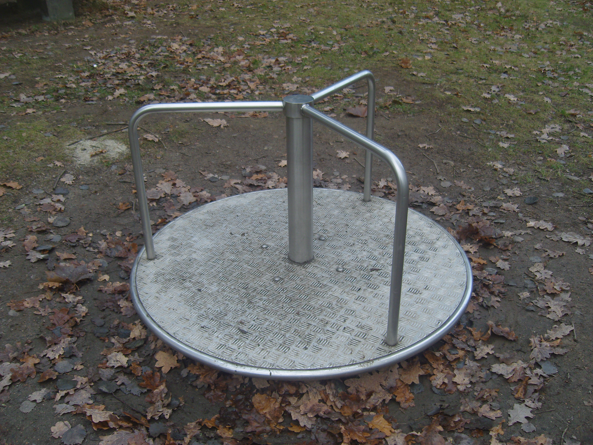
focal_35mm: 34
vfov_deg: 41.8
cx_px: 296
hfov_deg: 54.0
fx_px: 582
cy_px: 222
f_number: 2.8
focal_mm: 7.3
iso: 100
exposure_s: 1/125
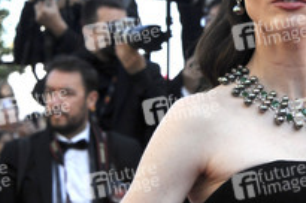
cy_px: 70
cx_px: 290
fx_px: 1960
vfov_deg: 5.9
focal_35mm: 231
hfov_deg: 8.9
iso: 640
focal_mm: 105
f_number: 9
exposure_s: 1/250
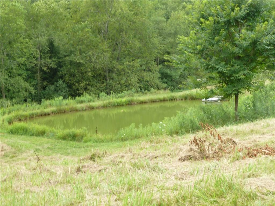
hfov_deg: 39.7
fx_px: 381
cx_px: 138
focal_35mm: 48
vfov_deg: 30.3
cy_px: 103
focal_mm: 7.9
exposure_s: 1/125
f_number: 4
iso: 100
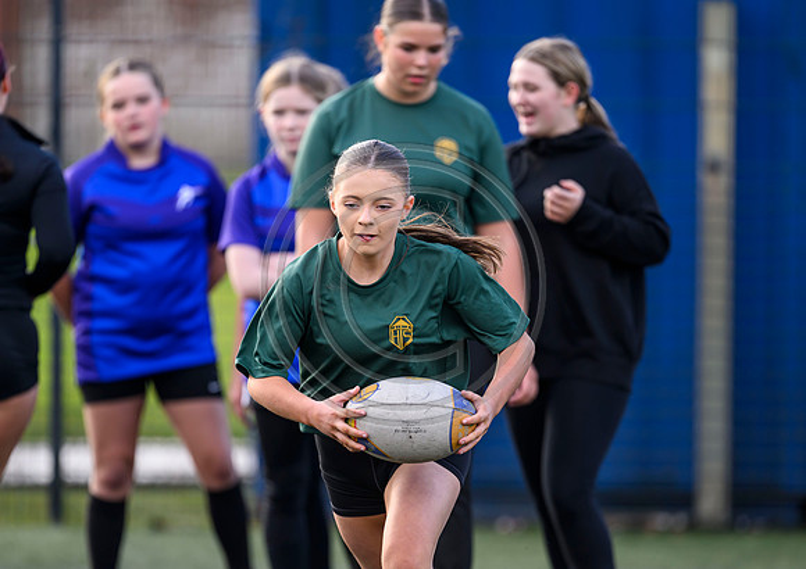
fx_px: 10699
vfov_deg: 3.1
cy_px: 316
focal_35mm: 469
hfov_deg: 4.3
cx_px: 424
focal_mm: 400
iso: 500
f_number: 3.2
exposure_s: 1/1000
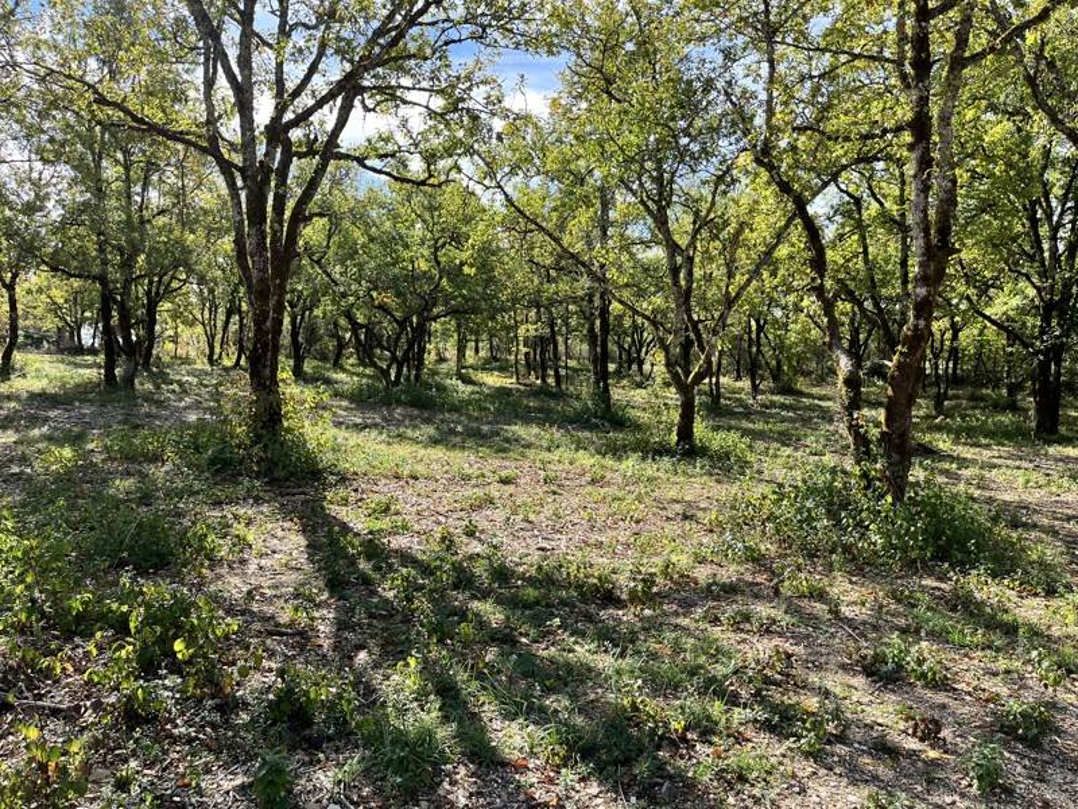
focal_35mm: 26
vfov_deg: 53.1
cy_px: 404
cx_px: 539
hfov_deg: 67.3
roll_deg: +1.3
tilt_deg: -4.9
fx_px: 810
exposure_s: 1/1028
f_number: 1.6
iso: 50
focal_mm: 5.1
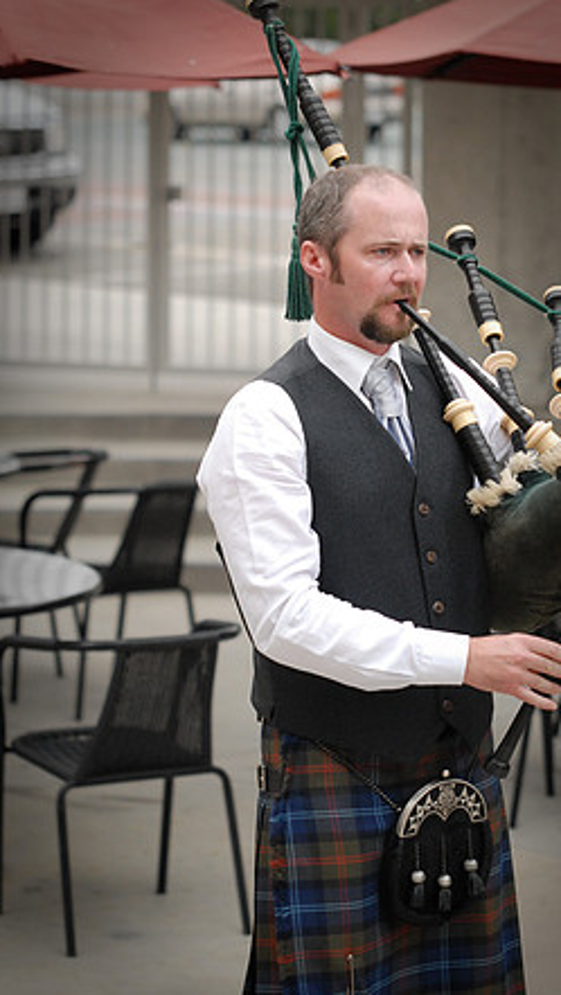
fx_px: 2958
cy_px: 504
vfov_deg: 19.1
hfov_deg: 10.8
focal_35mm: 112
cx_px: 323
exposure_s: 1/3000
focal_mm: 70
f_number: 2.8
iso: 640
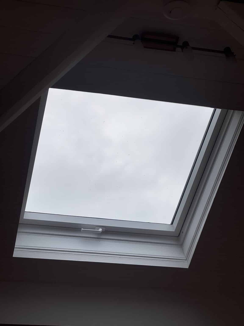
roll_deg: +0.8
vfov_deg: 25.3
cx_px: 122
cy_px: 163
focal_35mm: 77
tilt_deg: +27.1
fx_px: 724
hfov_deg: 19.1
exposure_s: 1/178
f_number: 2.8
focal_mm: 9
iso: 25
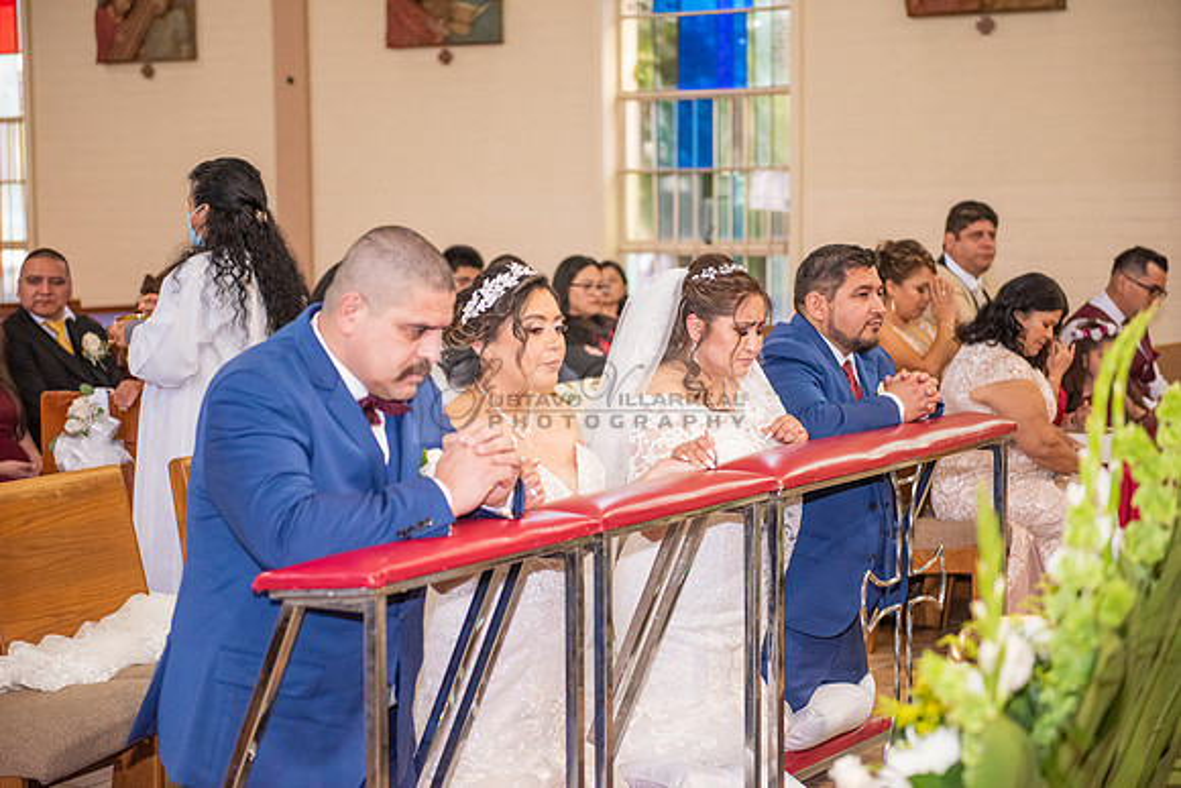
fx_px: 2297
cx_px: 590
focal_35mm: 70
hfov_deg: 28.8
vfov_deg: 19.5
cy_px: 394
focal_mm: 70
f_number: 2.8
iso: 2000
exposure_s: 1/160
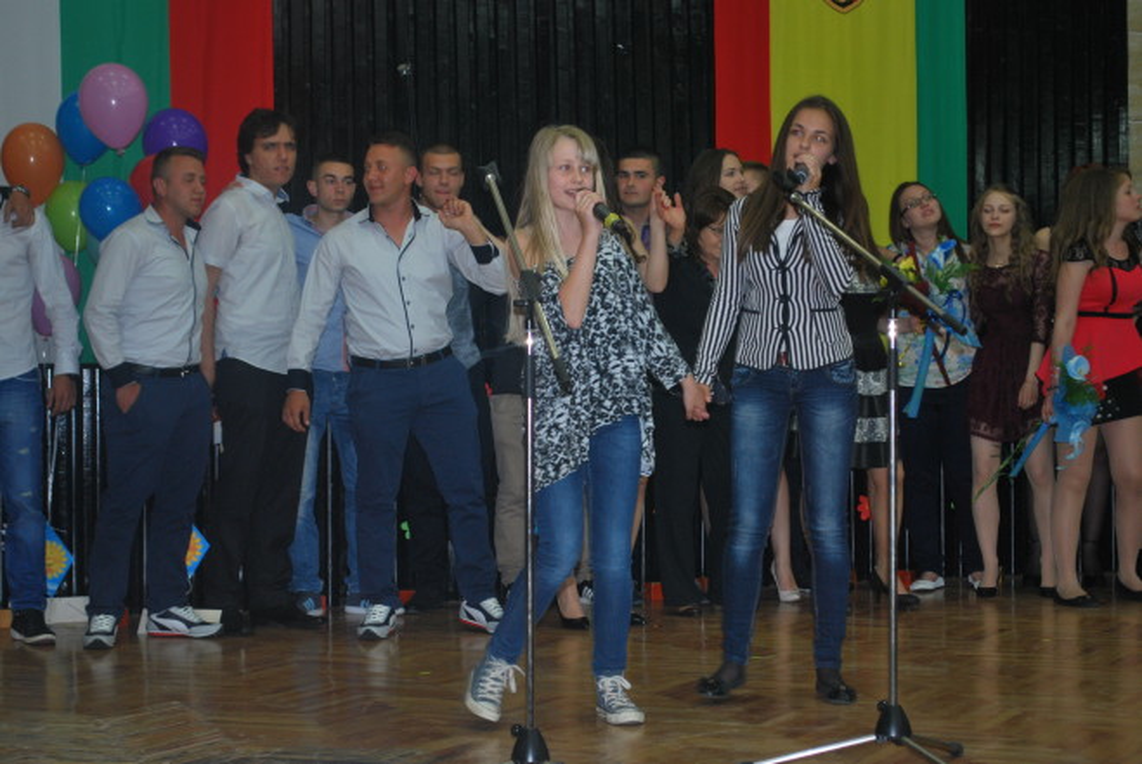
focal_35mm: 72
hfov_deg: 28.0
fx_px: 2286
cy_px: 382
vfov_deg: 19.0
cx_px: 571
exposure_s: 1/60
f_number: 5.6
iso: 450
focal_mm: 48
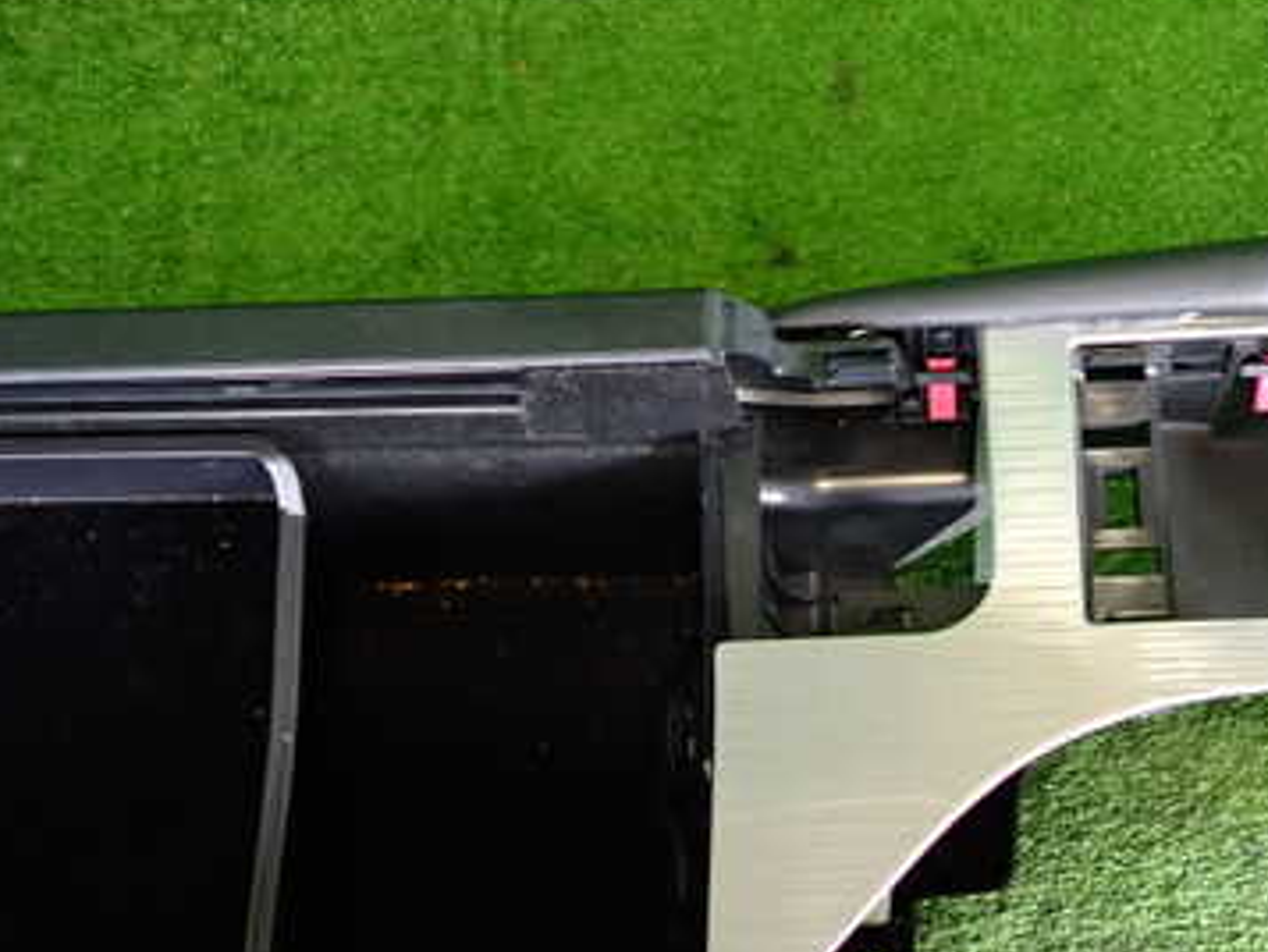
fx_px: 1539
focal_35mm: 42
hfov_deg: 43.7
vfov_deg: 33.9
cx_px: 909
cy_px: 661
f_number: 2
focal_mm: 4.5
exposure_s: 1/30
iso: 320
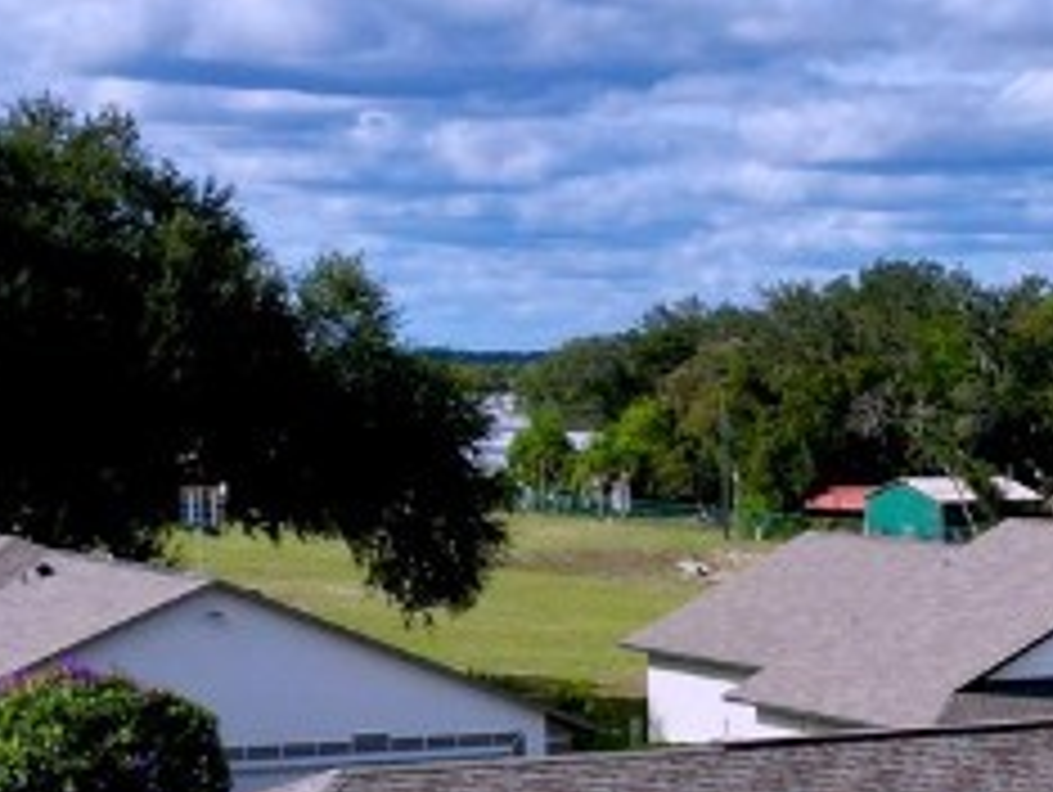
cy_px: 860
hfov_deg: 17.9
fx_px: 3197
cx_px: 1224
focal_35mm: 105
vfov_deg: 13.8
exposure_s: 1/4000
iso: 130
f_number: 1.7
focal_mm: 6.72
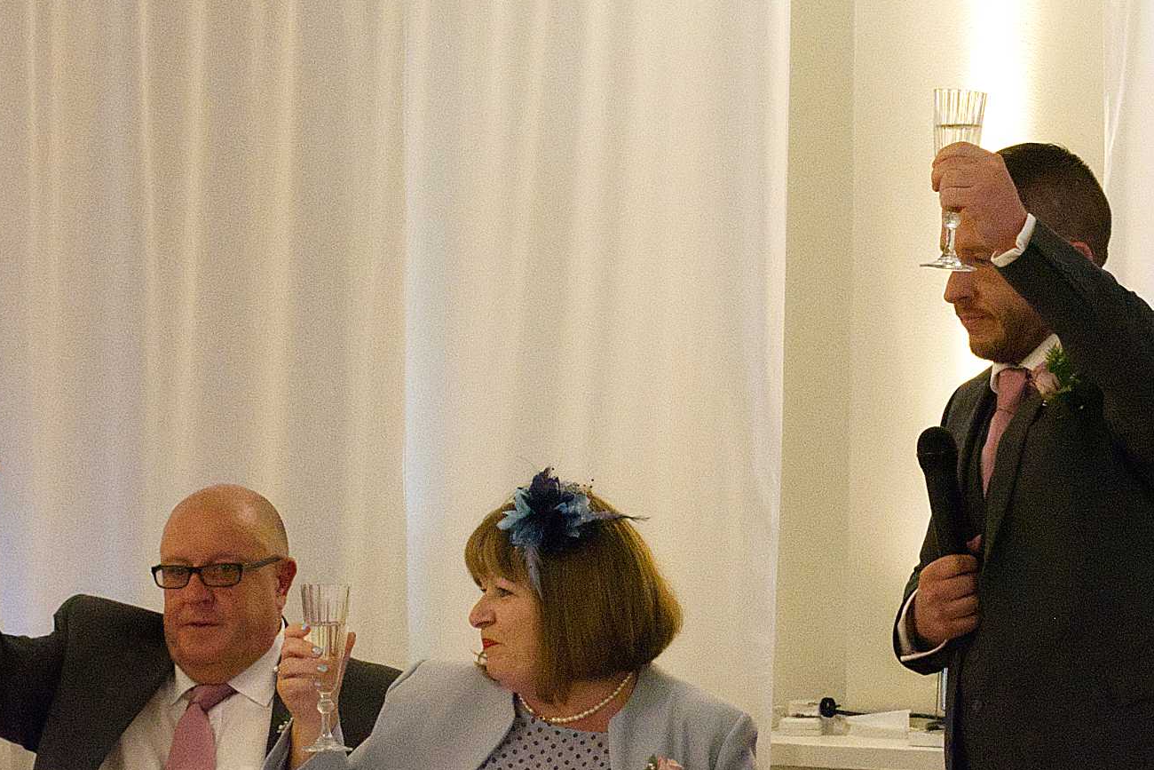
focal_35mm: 101
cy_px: 421
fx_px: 3237
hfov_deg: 20.1
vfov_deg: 13.6
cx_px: 333
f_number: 4.5
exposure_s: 1/125
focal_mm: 35
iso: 6400
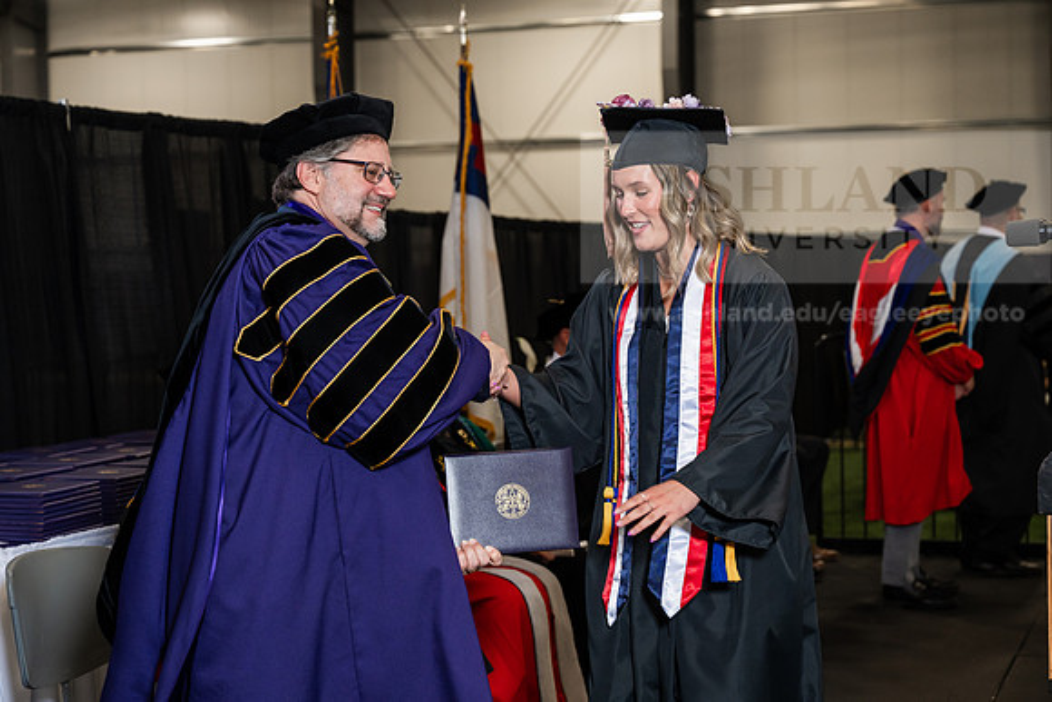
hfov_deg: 28.8
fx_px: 2046
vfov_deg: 19.5
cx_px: 526
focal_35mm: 70
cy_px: 351
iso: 1250
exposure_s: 1/200
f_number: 4.5
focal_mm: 70
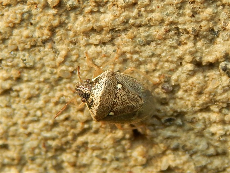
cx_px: 115
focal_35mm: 93
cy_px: 86
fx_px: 618
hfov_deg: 21.1
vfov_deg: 15.9
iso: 125
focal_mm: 16.6
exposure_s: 1/160
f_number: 4.4
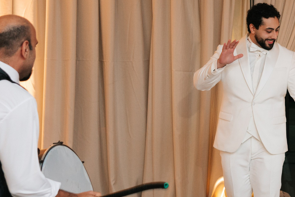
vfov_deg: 13.0
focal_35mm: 105
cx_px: 361
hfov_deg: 18.4
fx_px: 860
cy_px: 75
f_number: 2.8
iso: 1000
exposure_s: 1/200
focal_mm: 35
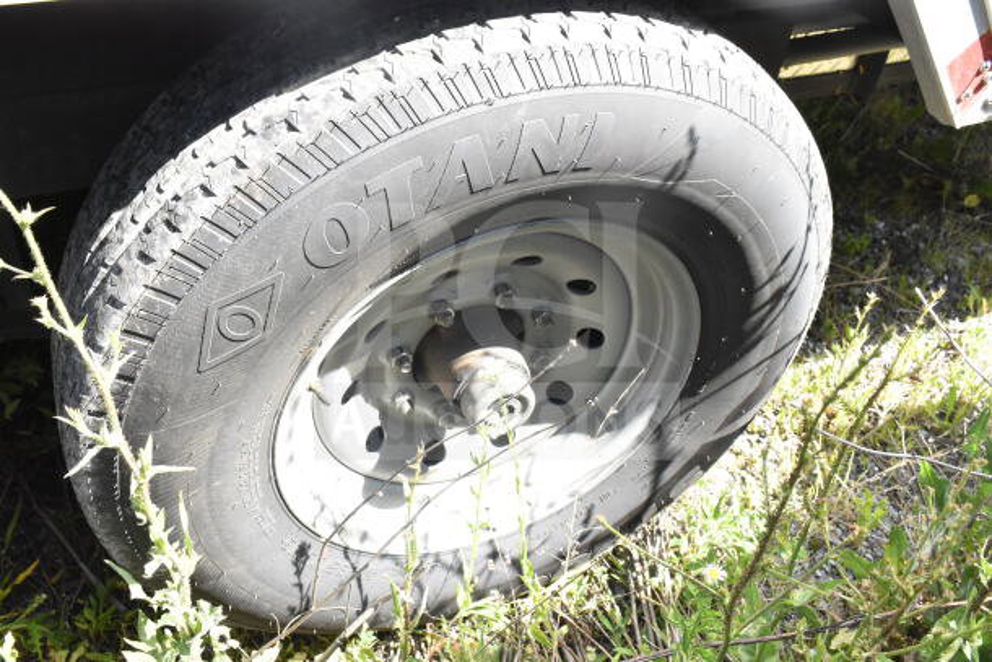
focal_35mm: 34
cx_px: 496
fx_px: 951
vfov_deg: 38.4
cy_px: 331
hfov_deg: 55.1
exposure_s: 1/200
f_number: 9
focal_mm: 23
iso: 1600
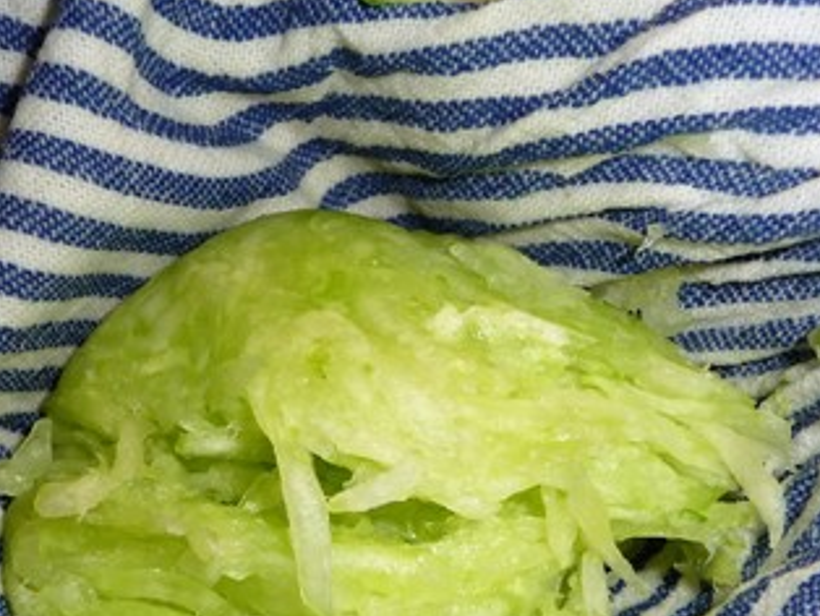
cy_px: 587
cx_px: 332
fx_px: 1351
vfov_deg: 24.7
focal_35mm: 57
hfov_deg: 33.7
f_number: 3.3
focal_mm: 4.7
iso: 100
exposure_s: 1/30
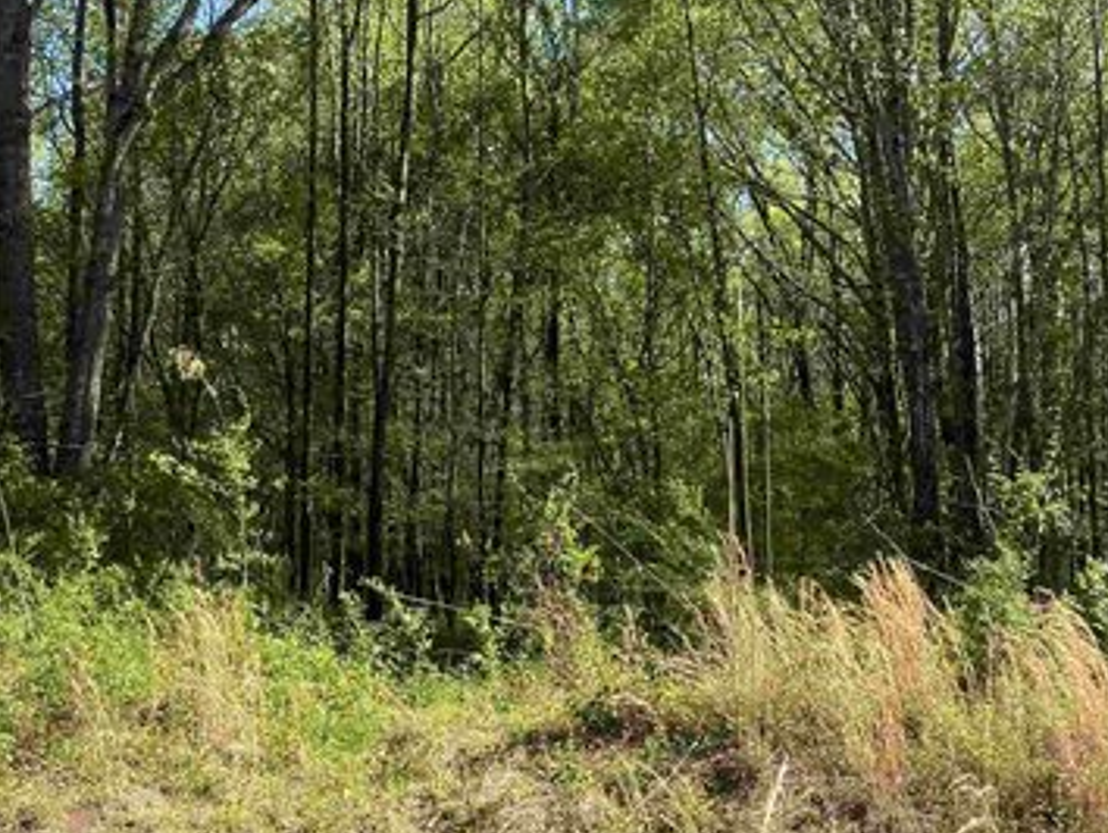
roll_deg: -2.0
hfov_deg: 40.4
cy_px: 360
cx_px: 495
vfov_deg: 30.9
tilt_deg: +5.3
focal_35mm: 47
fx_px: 1505
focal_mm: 4.25
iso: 32
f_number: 1.8
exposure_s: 1/890
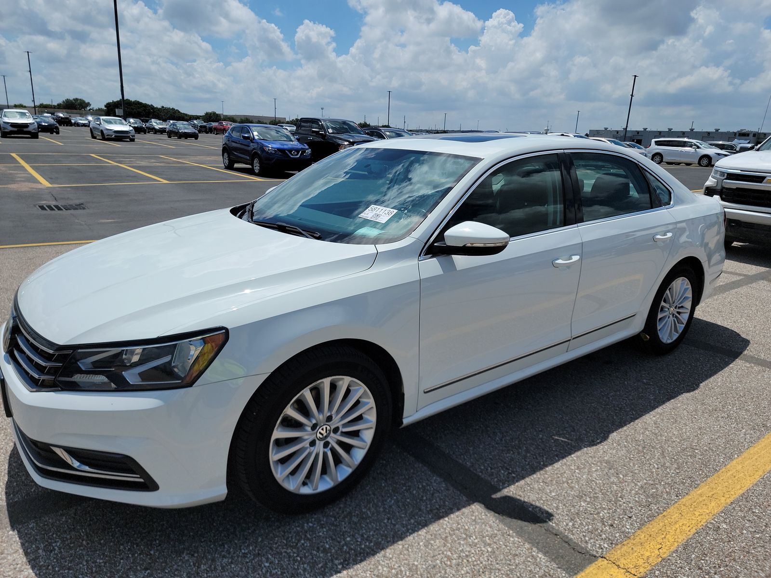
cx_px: 386
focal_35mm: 24
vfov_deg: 56.8
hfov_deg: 71.6
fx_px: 535
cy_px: 289
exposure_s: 1/2168
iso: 50
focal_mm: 6.7
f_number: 1.8
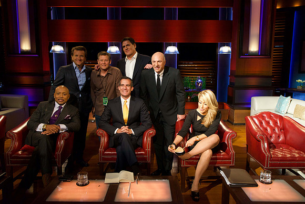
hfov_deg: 61.9
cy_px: 102
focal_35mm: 30
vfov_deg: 43.6
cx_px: 152
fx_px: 254
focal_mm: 30
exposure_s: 1/160
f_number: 4
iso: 5000
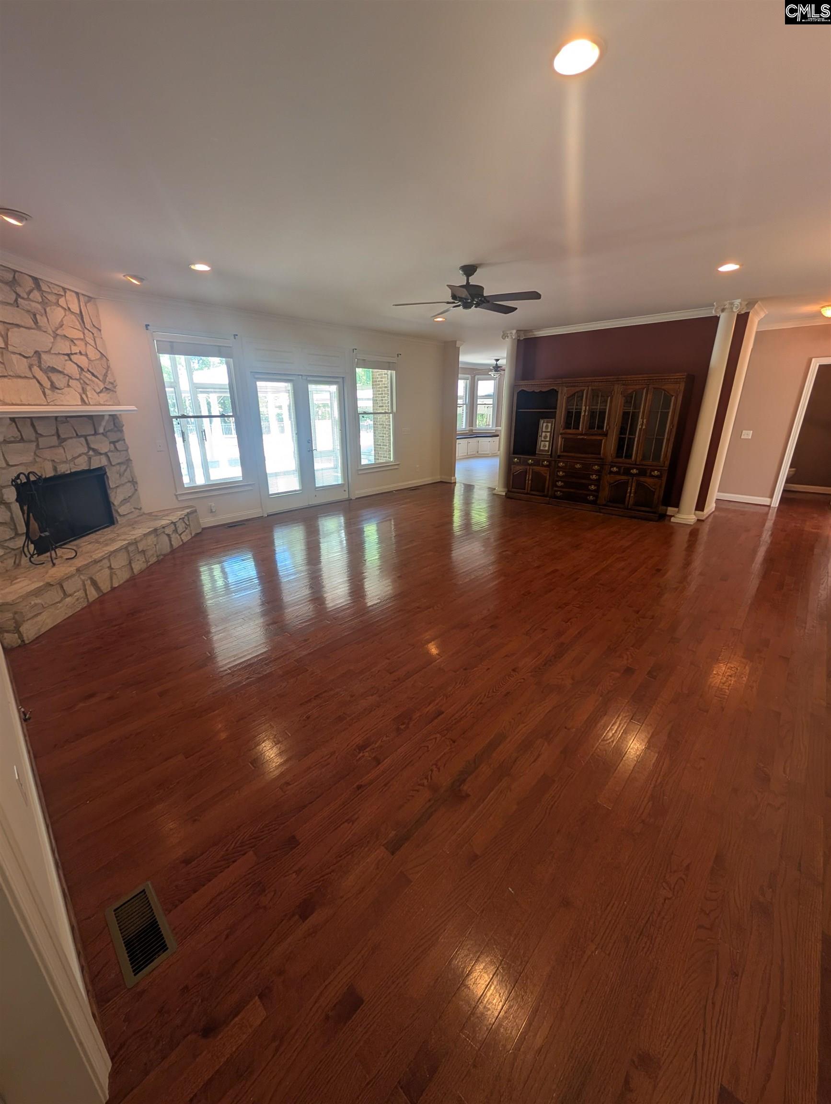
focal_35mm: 12
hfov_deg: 94.6
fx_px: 383
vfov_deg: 110.5
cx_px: 416
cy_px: 552
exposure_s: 1/40
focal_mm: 2.02
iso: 52
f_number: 1.7
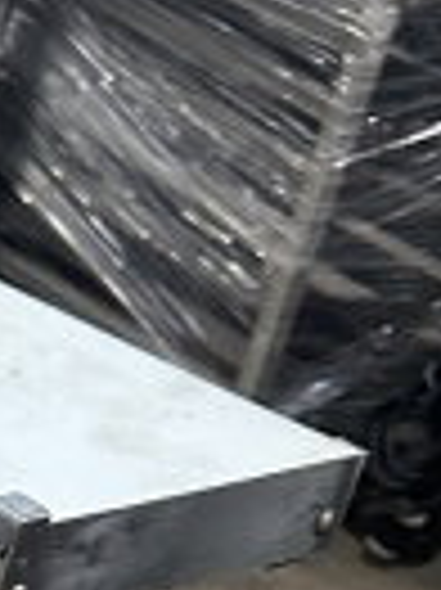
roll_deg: -8.0
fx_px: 2535
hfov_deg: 8.7
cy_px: 1281
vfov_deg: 11.6
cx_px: -760
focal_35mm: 149
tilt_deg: -40.5
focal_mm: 6.86
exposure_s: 1/60
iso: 320
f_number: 1.78
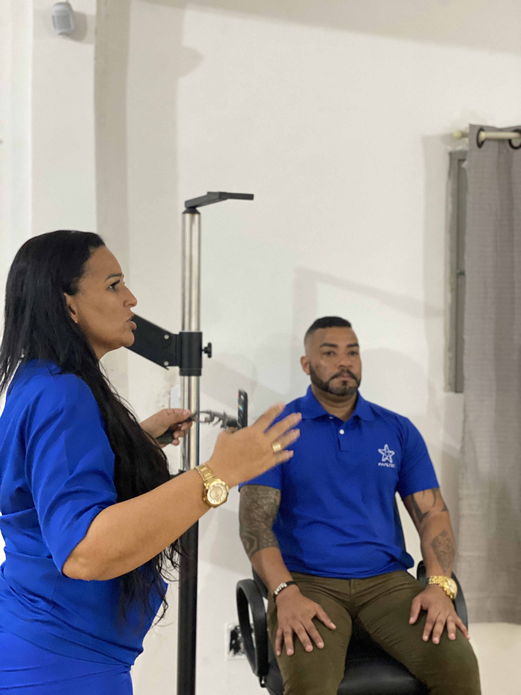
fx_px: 1044
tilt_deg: -0.1
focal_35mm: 52
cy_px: 348
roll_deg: -1.0
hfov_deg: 28.0
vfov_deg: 36.8
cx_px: 260
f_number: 2
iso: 400
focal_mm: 6
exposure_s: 1/24
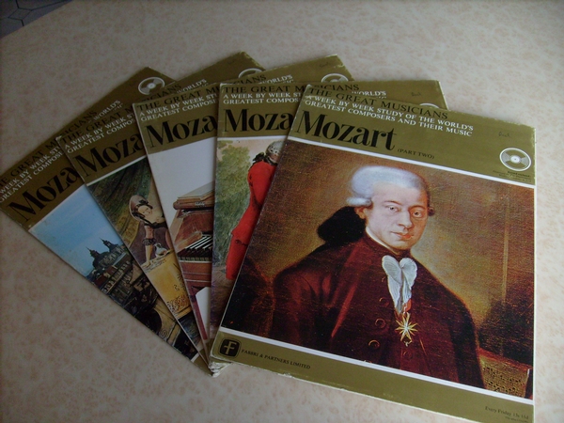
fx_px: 570
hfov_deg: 52.6
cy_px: 212
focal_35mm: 35
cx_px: 282
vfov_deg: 40.7
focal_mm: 5.8
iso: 100
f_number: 2.8
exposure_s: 1/30
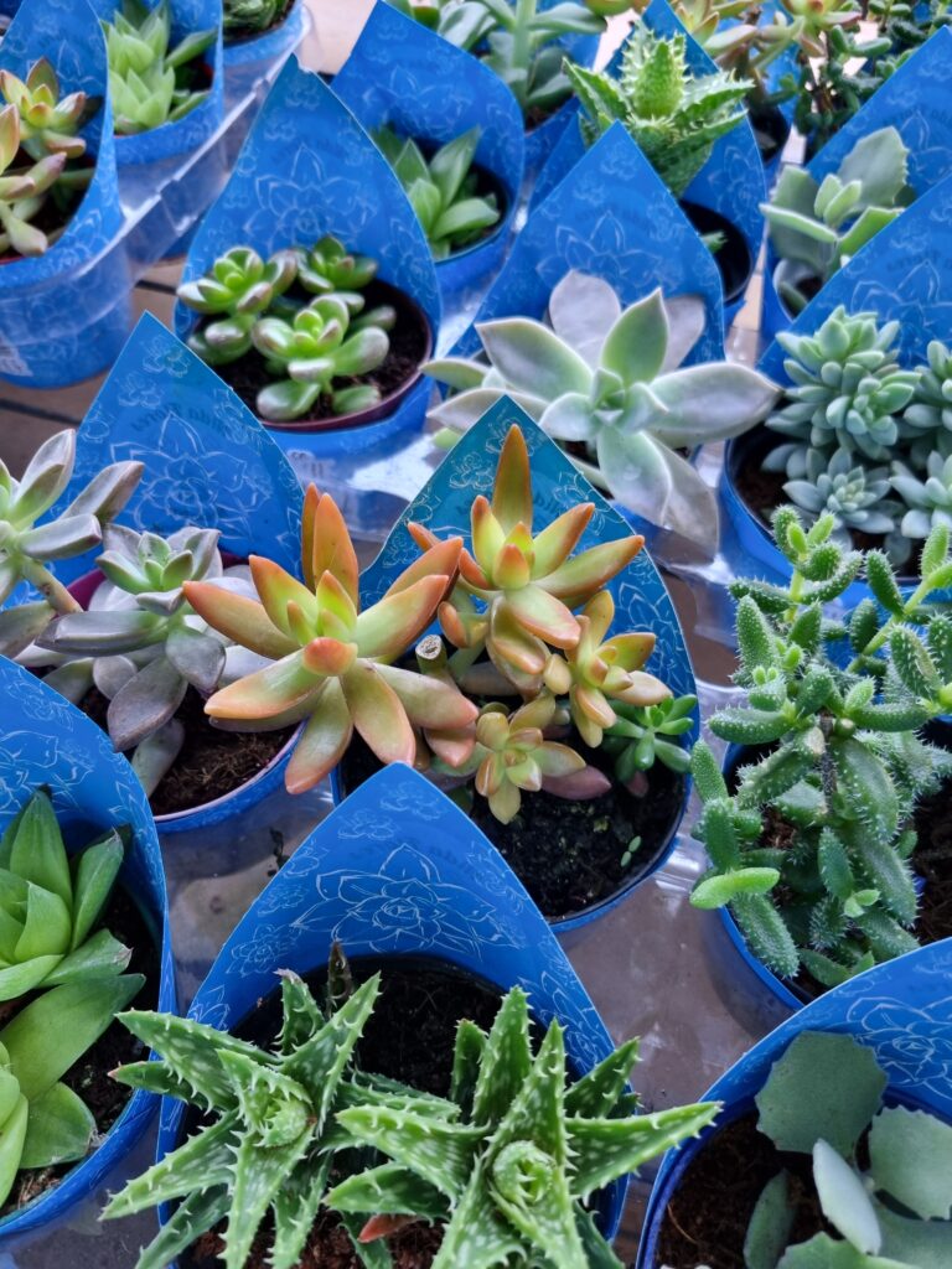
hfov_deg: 53.1
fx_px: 953
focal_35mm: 26
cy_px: 634
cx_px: 476
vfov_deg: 67.3
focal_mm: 5.4
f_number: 1.8
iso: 250
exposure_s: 1/120
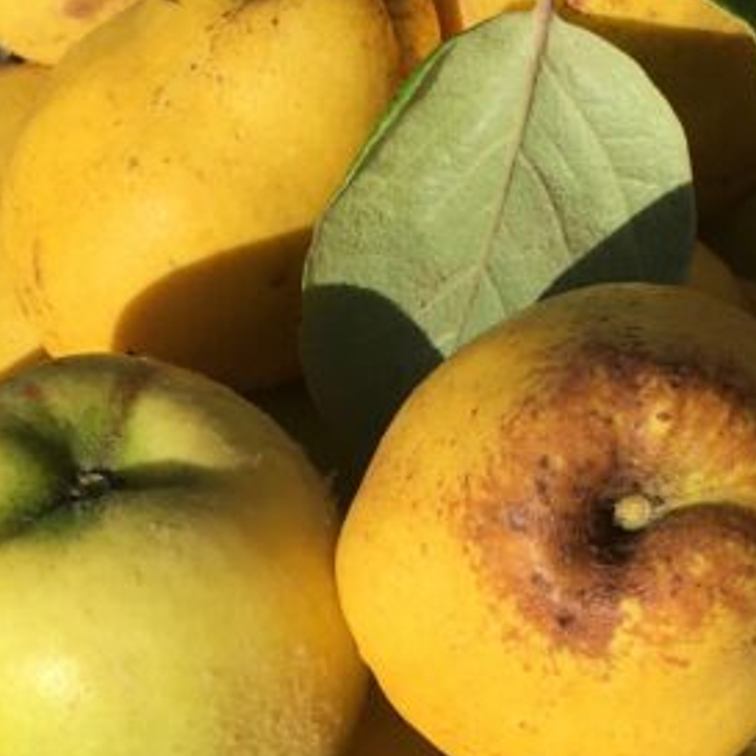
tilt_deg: -62.6
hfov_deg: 18.1
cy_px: 764
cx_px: 302
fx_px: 2372
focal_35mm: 96
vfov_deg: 17.7
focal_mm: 4.15
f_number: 2.2
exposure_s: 1/2653
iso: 25
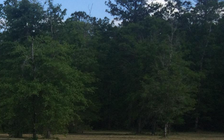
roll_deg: -1.7
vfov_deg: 13.2
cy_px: 140
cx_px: -99
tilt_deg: -4.4
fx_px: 598
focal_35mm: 98
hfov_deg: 19.0
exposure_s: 1/1953
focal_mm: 4.15
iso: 32
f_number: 2.2
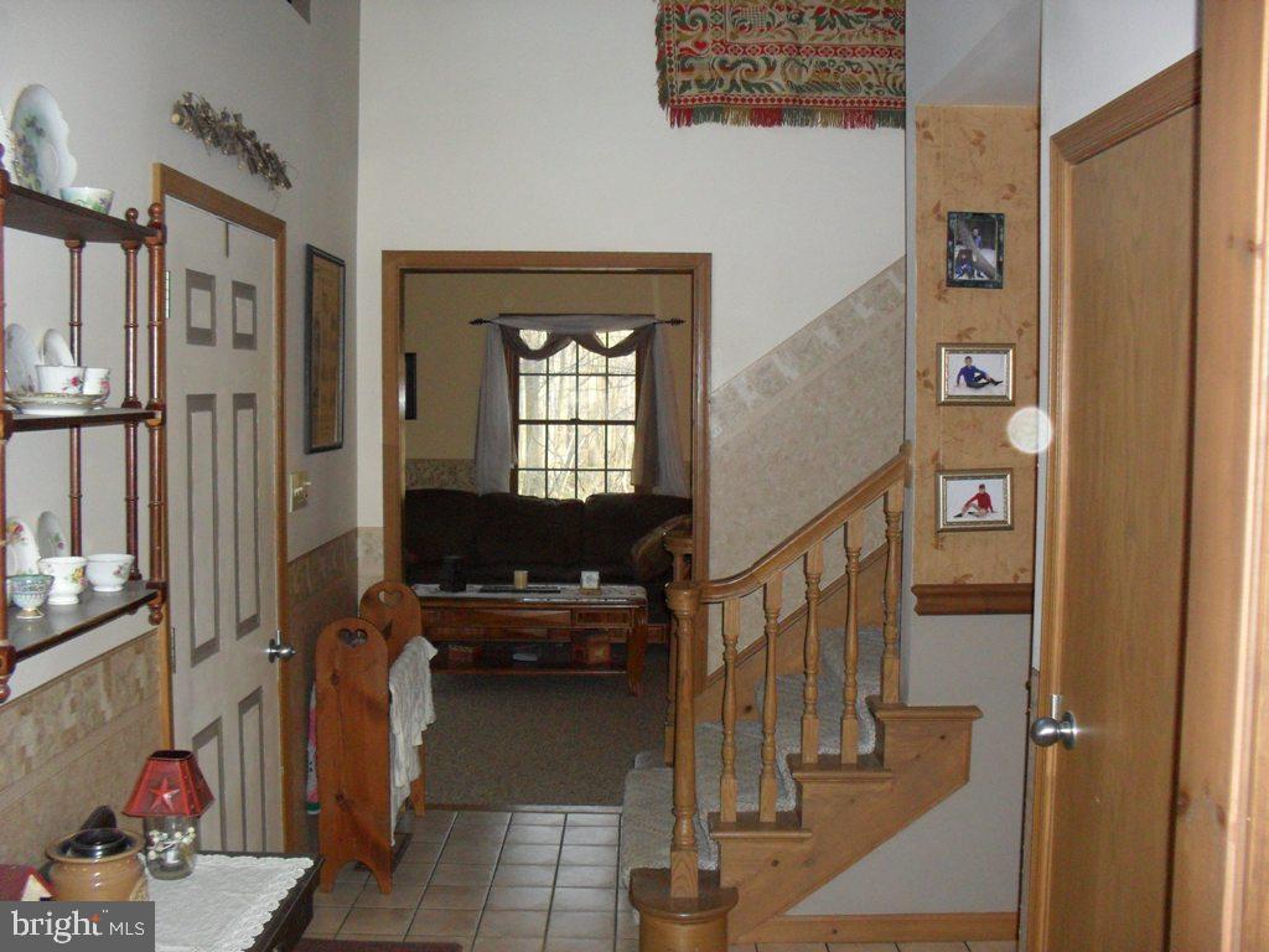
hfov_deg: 52.6
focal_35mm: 35
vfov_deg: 40.7
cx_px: 634
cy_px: 476
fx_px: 1283
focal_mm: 6.3
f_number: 3.2
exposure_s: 1/45
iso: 240
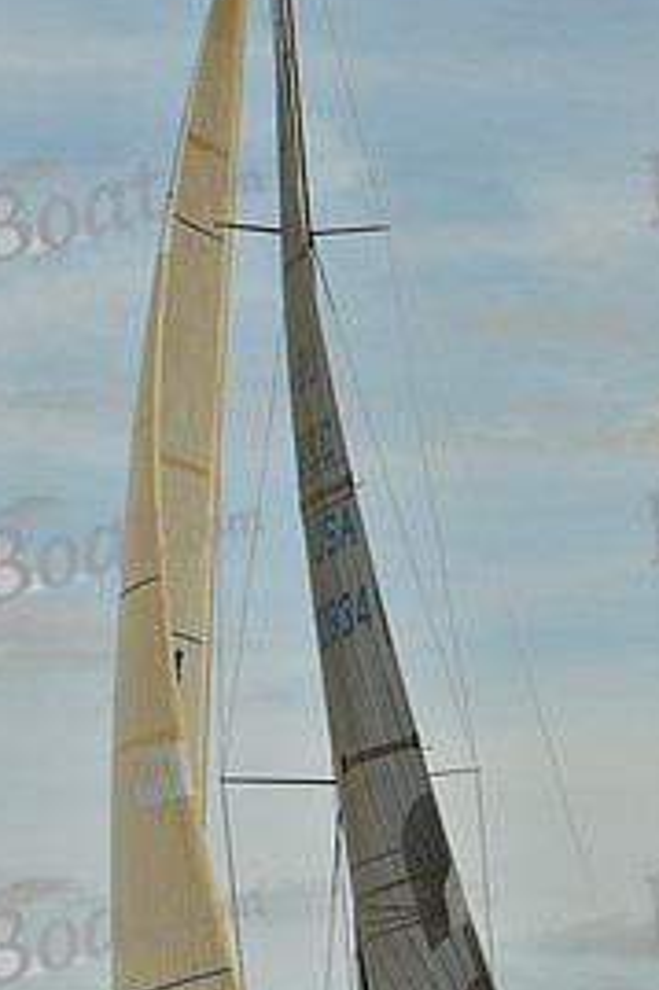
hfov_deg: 9.1
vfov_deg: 13.6
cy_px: 714
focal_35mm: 151
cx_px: 455
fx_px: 4151
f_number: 6.3
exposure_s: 1/1250
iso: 200
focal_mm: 70
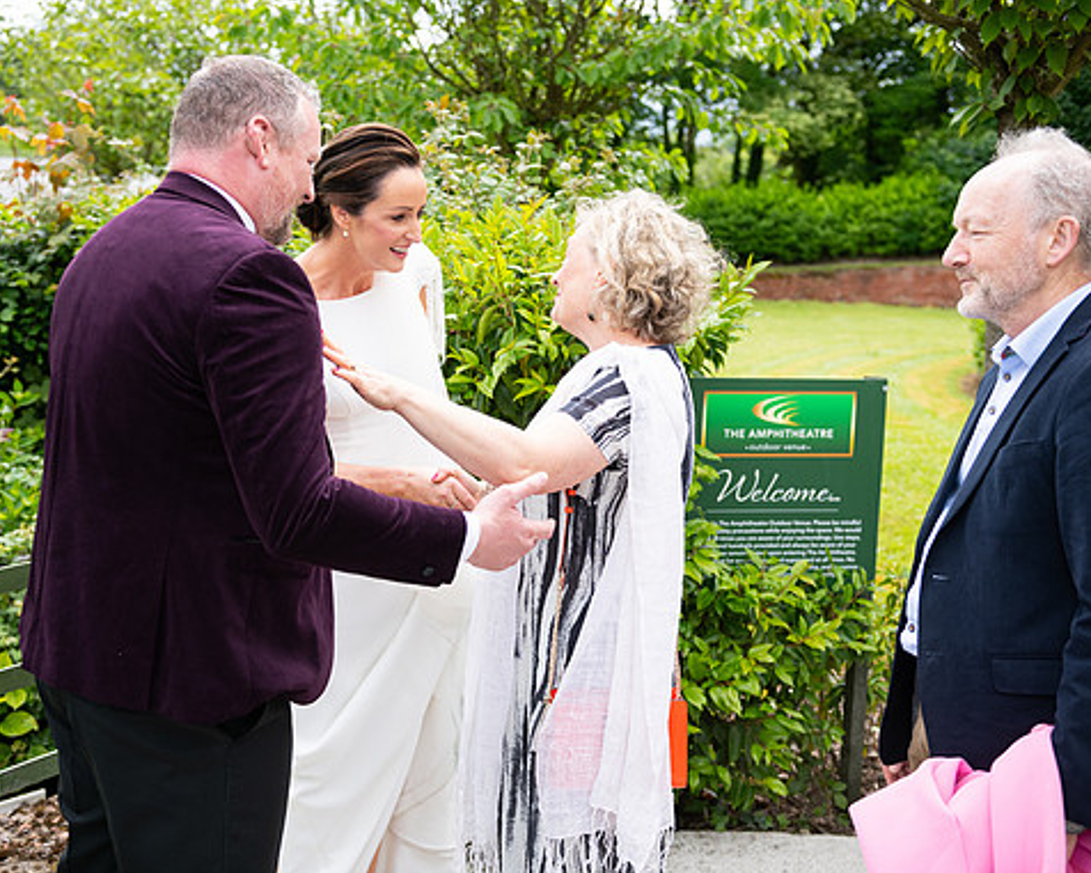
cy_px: 439
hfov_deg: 45.7
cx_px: 486
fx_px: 1292
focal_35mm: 40
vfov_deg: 37.3
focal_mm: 35
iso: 250
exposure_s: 1/1600
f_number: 3.5
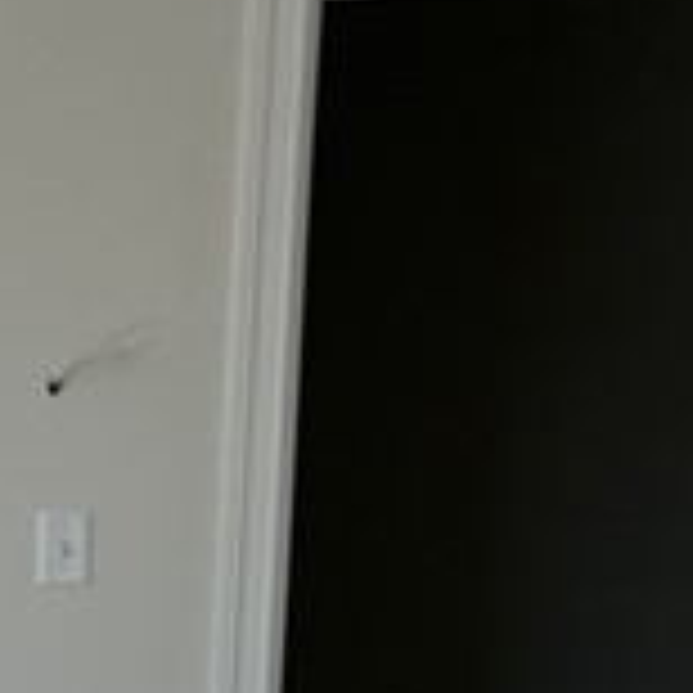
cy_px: 828
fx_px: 3465
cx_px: -1377
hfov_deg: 9.2
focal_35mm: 153
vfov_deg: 11.2
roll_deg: +1.4
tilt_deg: -7.5
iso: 50
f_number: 1.5
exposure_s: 1/326
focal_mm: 5.7
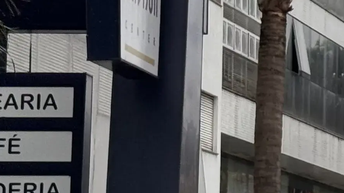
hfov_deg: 8.8
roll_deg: -0.5
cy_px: 66
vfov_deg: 5.1
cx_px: 572
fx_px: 2161
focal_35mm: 237
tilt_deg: +6.4
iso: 64
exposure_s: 1/6410
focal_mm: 6.76
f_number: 1.78
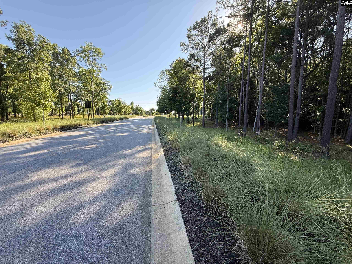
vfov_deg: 85.7
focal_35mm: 14
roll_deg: -1.5
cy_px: 132
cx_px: 176
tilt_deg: -6.3
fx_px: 142
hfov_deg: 102.1
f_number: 2.2
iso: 50
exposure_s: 1/273
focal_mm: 2.22
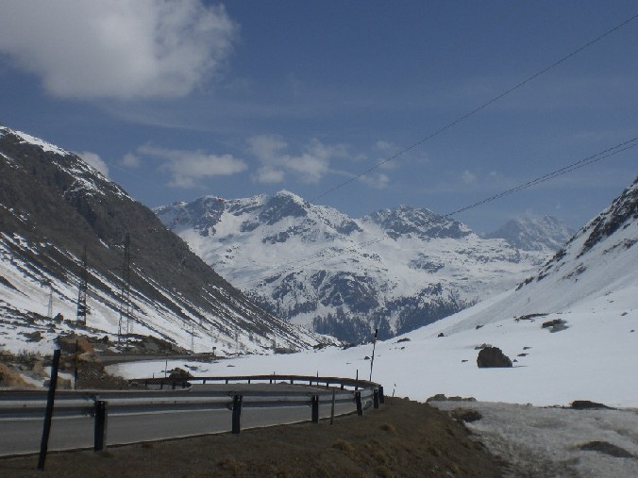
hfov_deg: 42.1
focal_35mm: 45
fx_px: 829
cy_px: 253
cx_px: 303
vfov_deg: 32.2
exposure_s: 1/1600
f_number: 4.4
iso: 50
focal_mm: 6.3
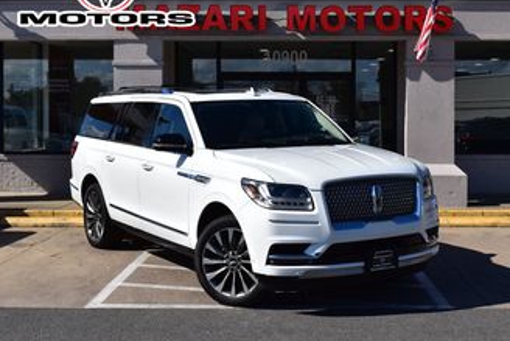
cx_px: 299
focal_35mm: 57
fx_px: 802
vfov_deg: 23.9
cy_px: 137
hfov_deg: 35.2
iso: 200
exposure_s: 1/500
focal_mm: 31
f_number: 11
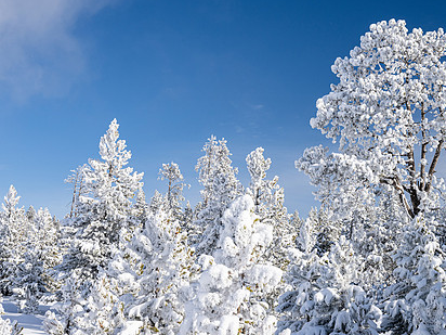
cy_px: 129
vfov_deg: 21.3
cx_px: 245
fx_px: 889
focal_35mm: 69
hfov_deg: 28.1
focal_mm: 51
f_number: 11
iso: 280
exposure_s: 1/125
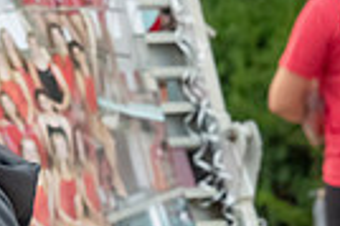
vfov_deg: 2.2
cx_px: 155
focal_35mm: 628
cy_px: 250
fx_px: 5924
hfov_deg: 3.3
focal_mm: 145
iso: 3200
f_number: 11
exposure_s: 1/320
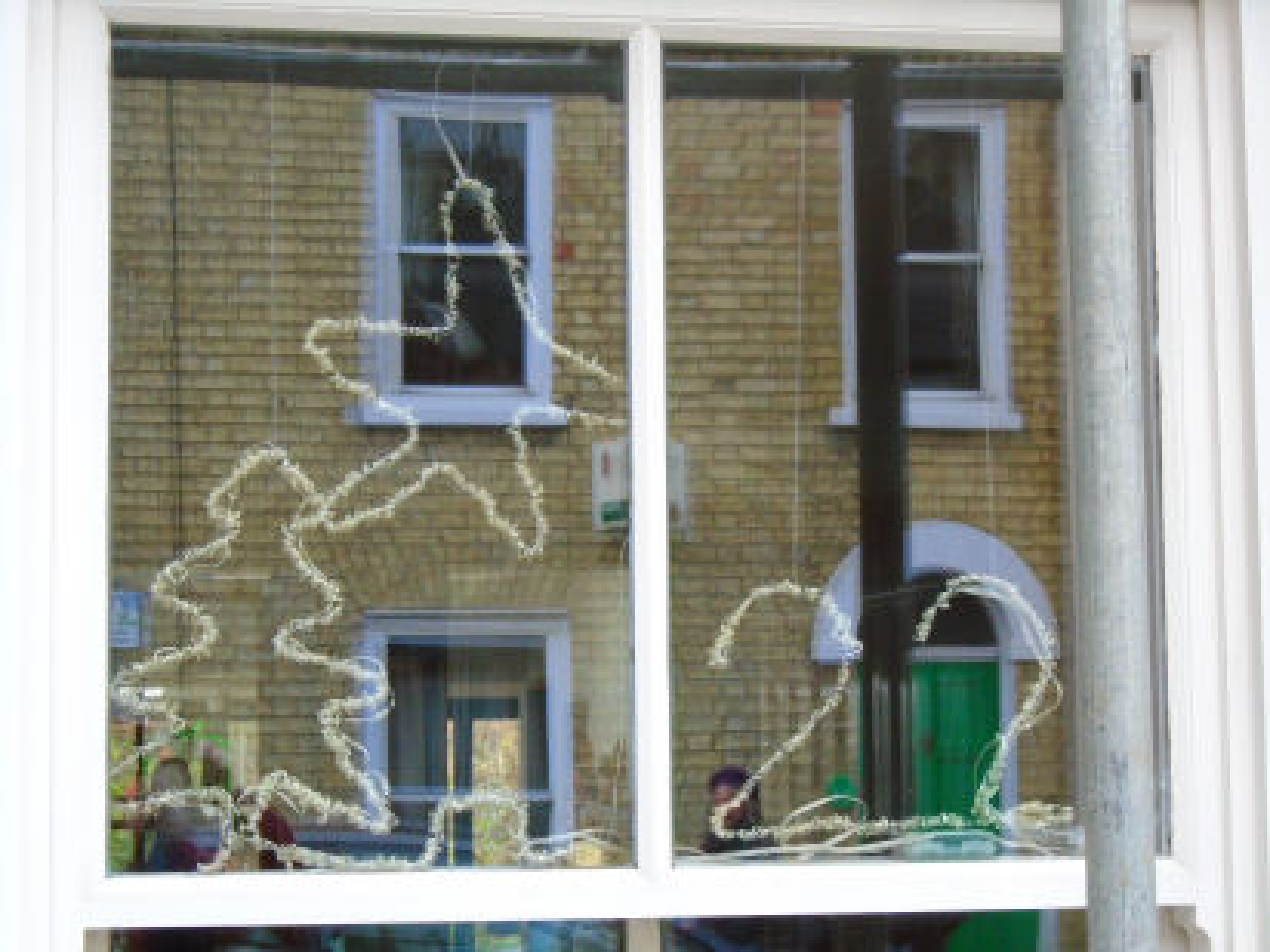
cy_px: 476
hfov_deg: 24.7
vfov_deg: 18.7
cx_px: 635
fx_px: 2898
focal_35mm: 79
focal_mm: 14
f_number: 6.1
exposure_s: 1/60
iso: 500
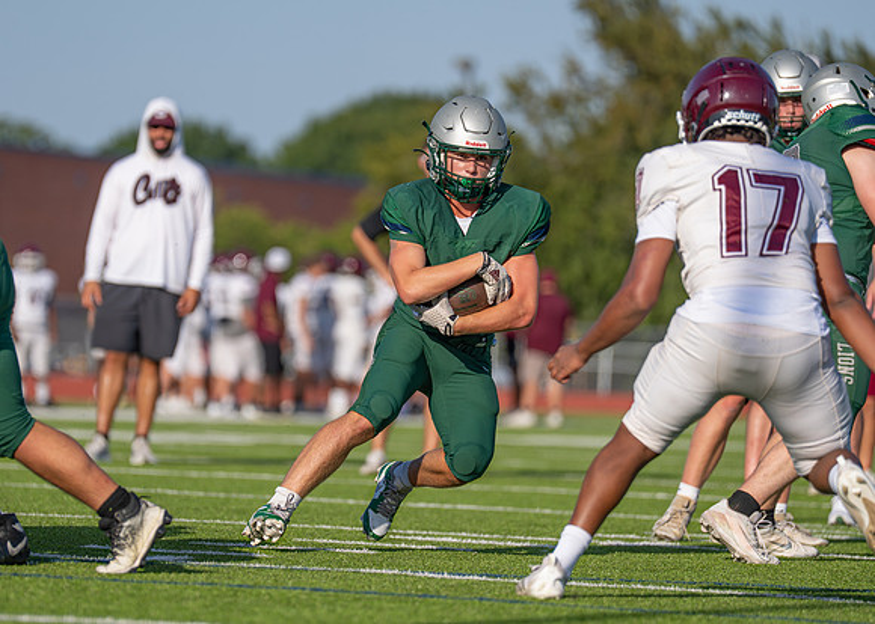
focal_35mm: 300
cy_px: 312
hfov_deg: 6.7
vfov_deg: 4.8
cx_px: 354
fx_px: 7443
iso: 160
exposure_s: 1/3200
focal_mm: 200
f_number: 2.8
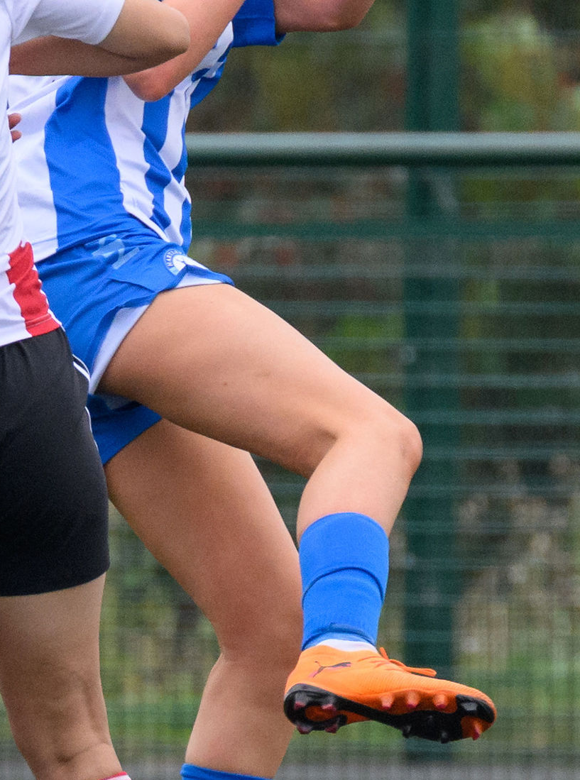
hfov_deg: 0.6
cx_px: 142
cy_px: 587
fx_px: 54978
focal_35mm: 2447
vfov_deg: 0.8
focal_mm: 400
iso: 1250
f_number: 5.6
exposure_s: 1/1250
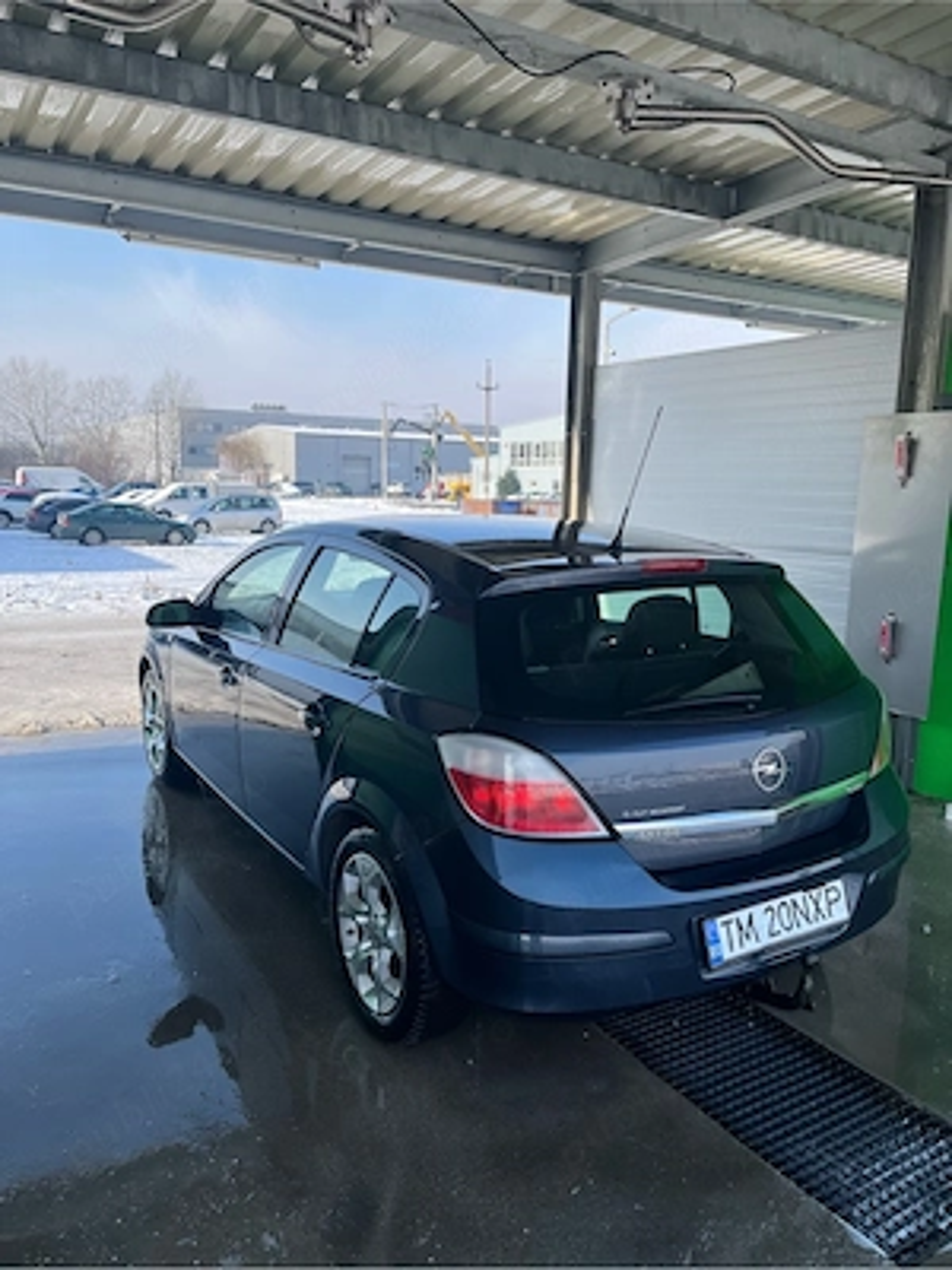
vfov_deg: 67.3
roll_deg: +0.0
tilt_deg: -8.2
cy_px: 635
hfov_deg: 53.1
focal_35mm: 26
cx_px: 476
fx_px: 953
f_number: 1.6
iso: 50
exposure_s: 1/1536
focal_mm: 5.1
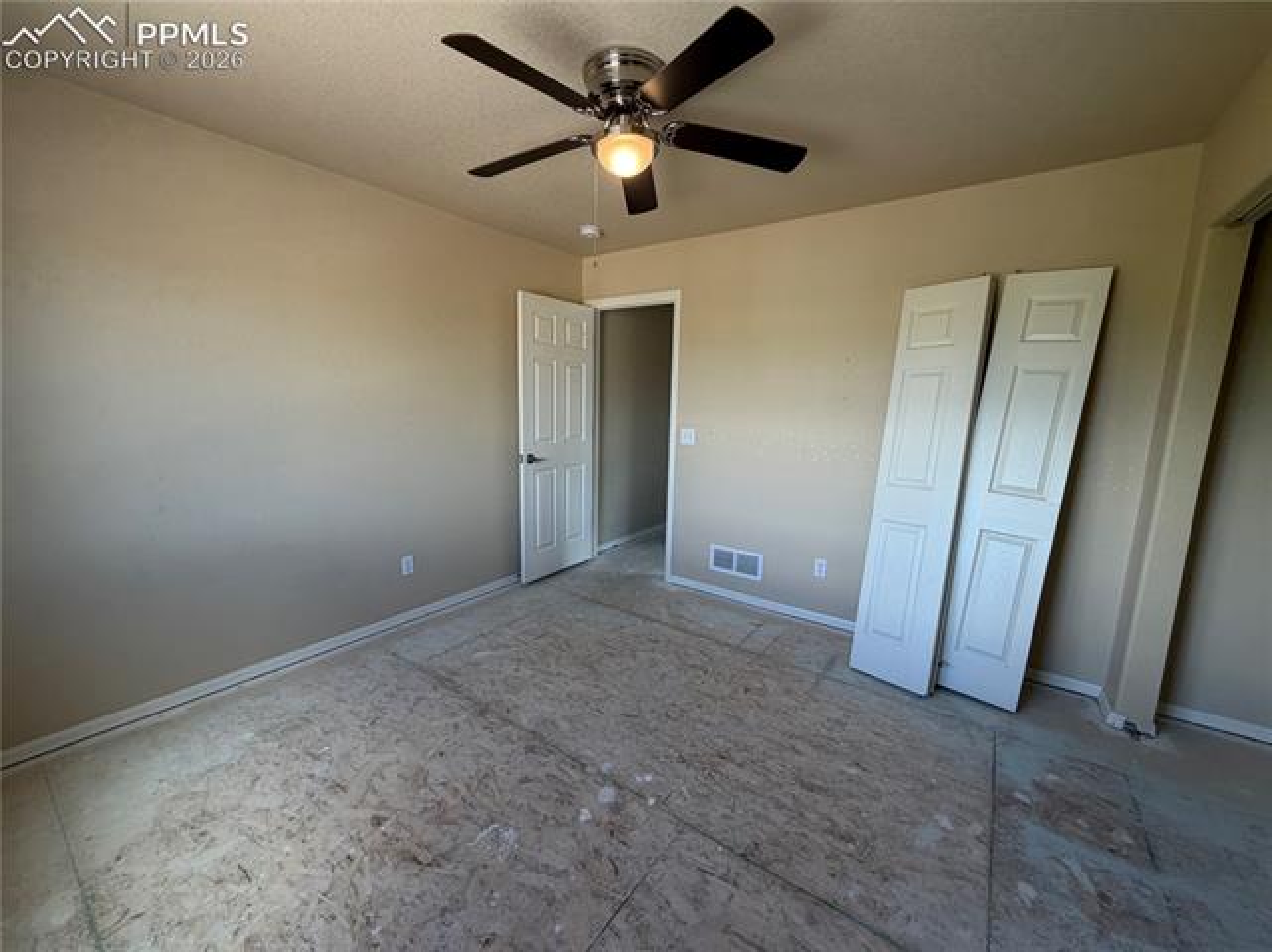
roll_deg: -0.4
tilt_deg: -8.8
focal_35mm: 14
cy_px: 476
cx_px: 636
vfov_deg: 85.6
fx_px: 514
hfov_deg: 102.1
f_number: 2.2
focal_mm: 2.22
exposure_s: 1/120
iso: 125
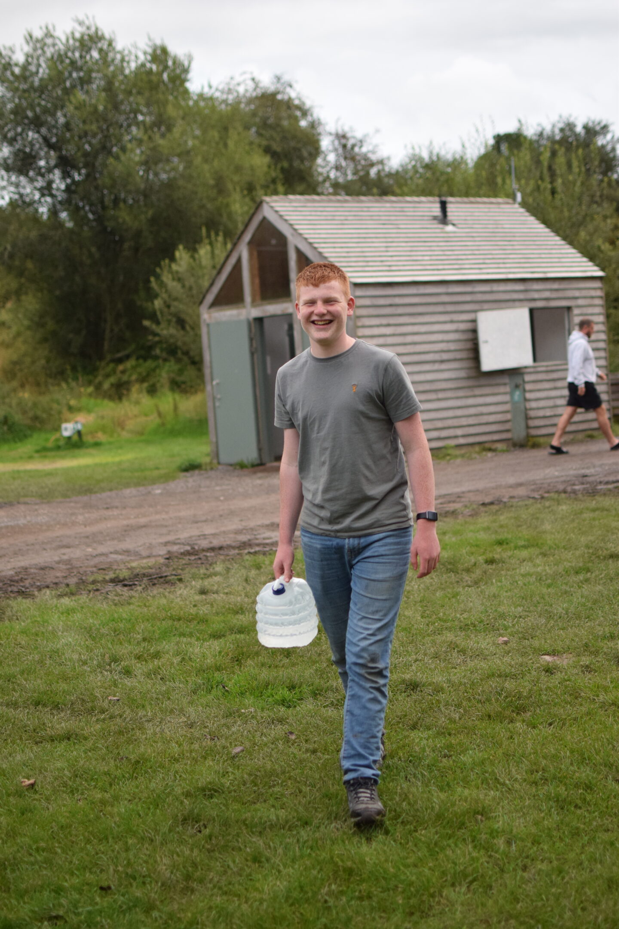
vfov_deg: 37.9
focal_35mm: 52
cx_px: 310
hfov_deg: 25.8
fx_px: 1354
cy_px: 464
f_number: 2.2
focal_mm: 35
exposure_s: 1/500
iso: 800
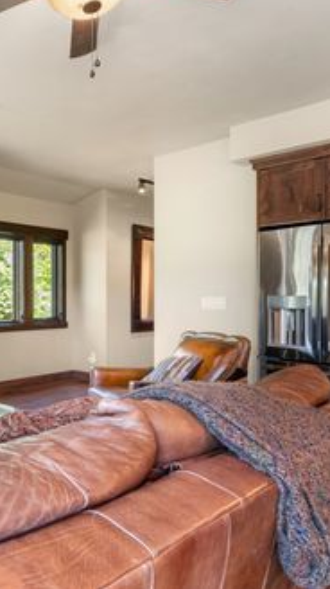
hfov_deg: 37.0
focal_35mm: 26
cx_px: -36
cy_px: 286
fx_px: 405
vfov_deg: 71.9
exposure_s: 1/3
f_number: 6.3
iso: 100
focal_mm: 11
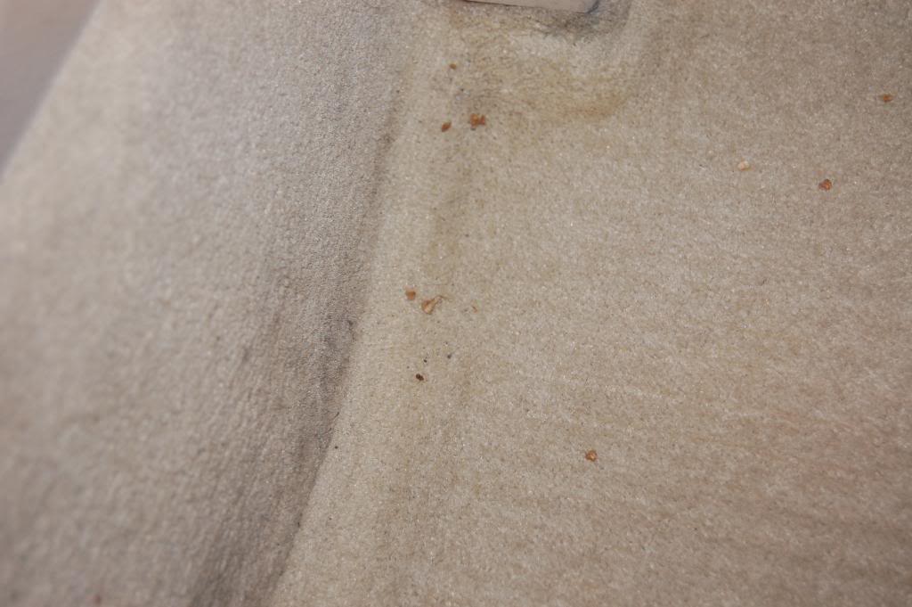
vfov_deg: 25.7
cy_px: 304
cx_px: 456
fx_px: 1329
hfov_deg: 37.9
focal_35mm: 52
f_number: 4.8
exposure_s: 1/60
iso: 400
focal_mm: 35
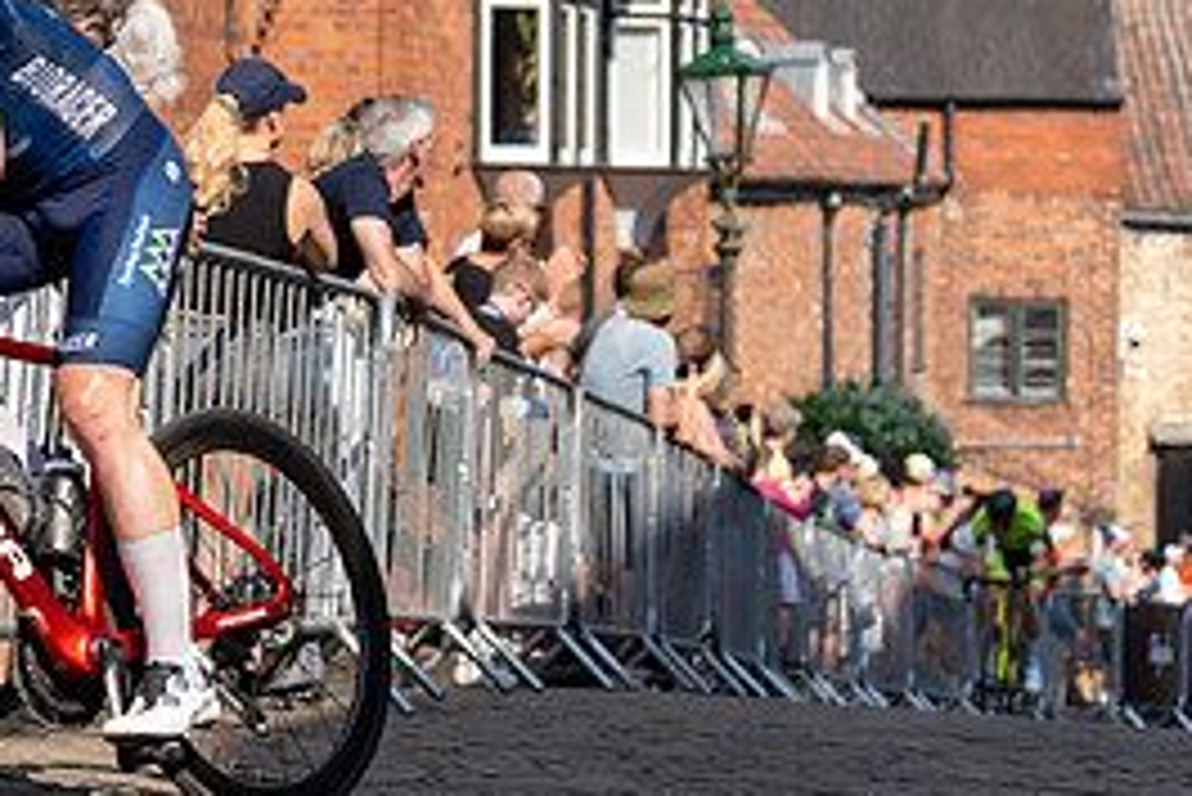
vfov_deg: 9.9
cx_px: 9
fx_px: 4572
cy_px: 43
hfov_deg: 14.6
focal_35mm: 138
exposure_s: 1/1250
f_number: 2.8
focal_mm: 63
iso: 100
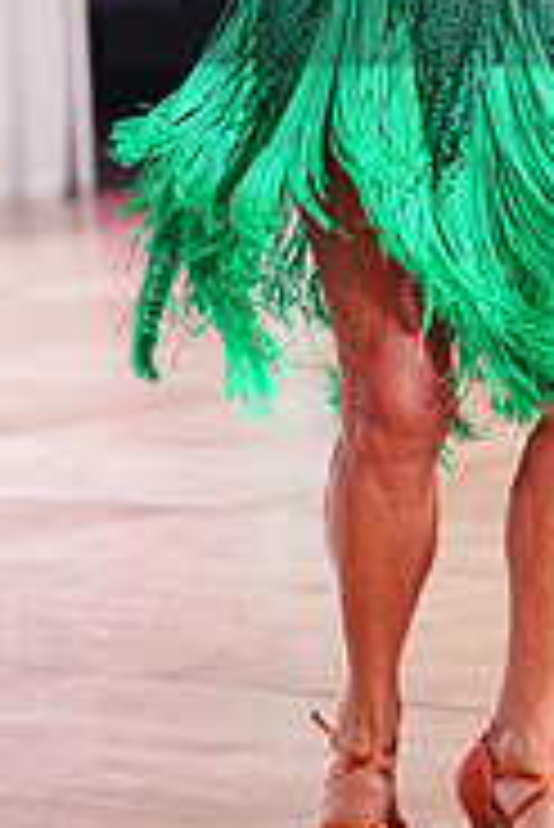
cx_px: 727
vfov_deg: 8.2
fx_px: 5737
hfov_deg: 5.5
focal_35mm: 249
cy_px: -81
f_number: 2.8
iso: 2000
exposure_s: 1/500
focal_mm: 79
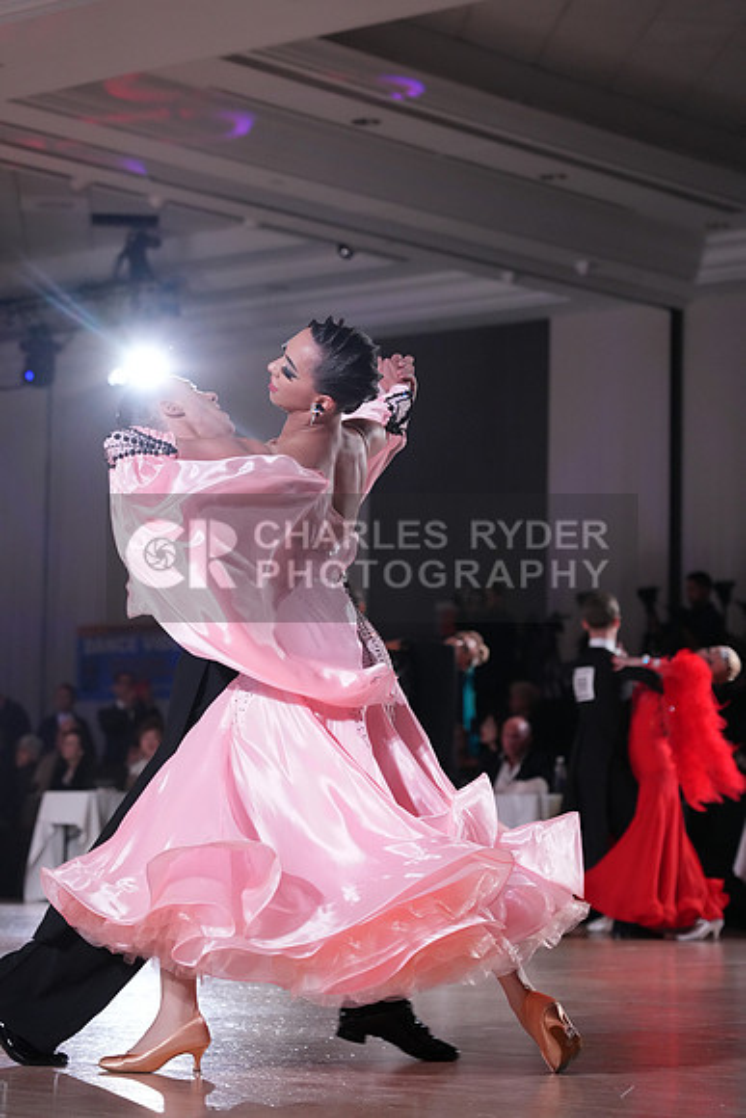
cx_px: 373
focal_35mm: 92
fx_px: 2858
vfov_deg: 22.1
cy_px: 559
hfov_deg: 14.9
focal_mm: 92
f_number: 4
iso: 4000
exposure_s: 1/500
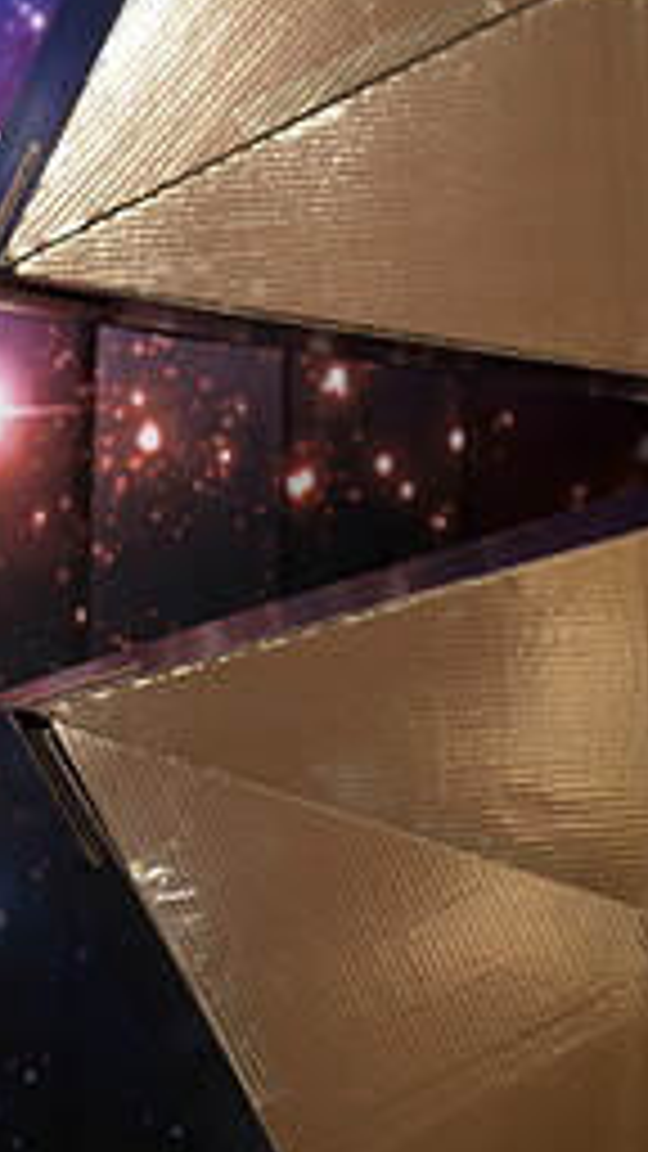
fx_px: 4063
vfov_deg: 16.1
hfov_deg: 8.7
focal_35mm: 133
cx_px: -626
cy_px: 520
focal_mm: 56
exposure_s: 1/160
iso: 320
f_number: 9
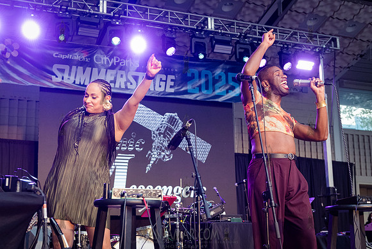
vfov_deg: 25.1
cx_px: 164
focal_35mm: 54
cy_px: 137
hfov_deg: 36.8
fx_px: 558
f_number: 3.5
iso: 4000
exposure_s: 1/1250
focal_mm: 45
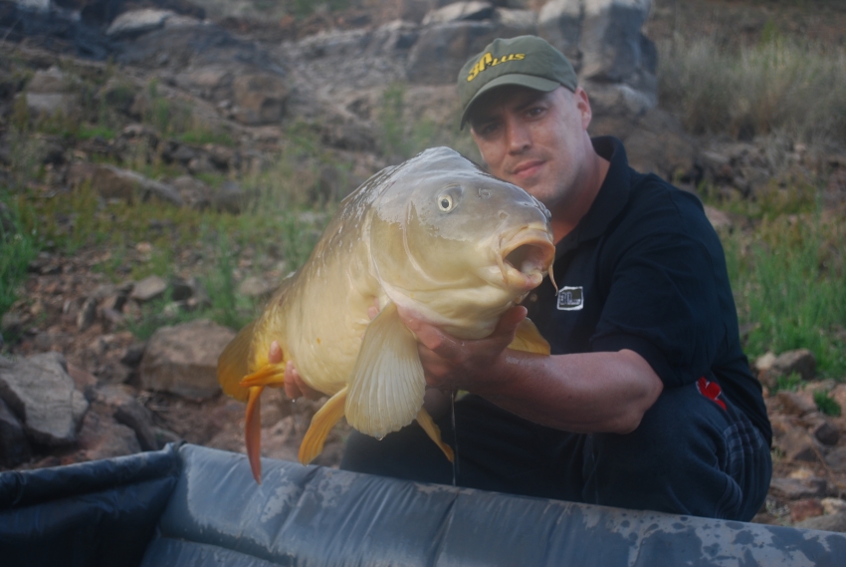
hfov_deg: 41.1
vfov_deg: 28.2
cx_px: 423
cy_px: 284
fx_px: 1129
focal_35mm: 48
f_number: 5
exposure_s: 1/30
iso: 100
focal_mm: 32
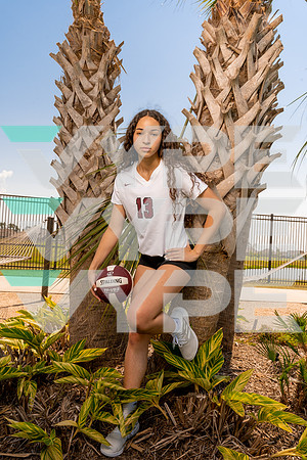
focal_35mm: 33
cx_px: 154
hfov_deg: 40.0
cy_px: 230
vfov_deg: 57.2
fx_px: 422
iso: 250
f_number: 13
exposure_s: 1/200
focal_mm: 33
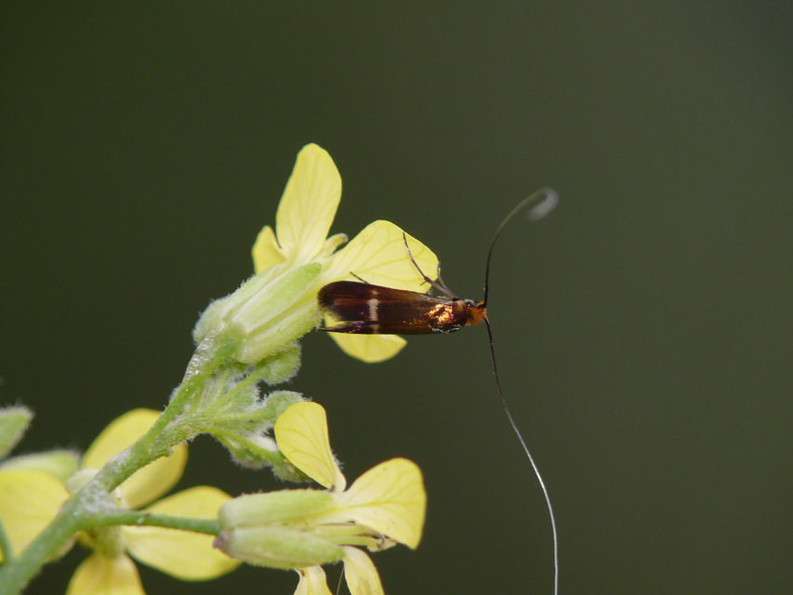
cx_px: 396
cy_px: 298
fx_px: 9623
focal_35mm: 420
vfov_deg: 3.5
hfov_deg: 4.7
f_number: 5.6
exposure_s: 1/200
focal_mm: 88.8
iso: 100
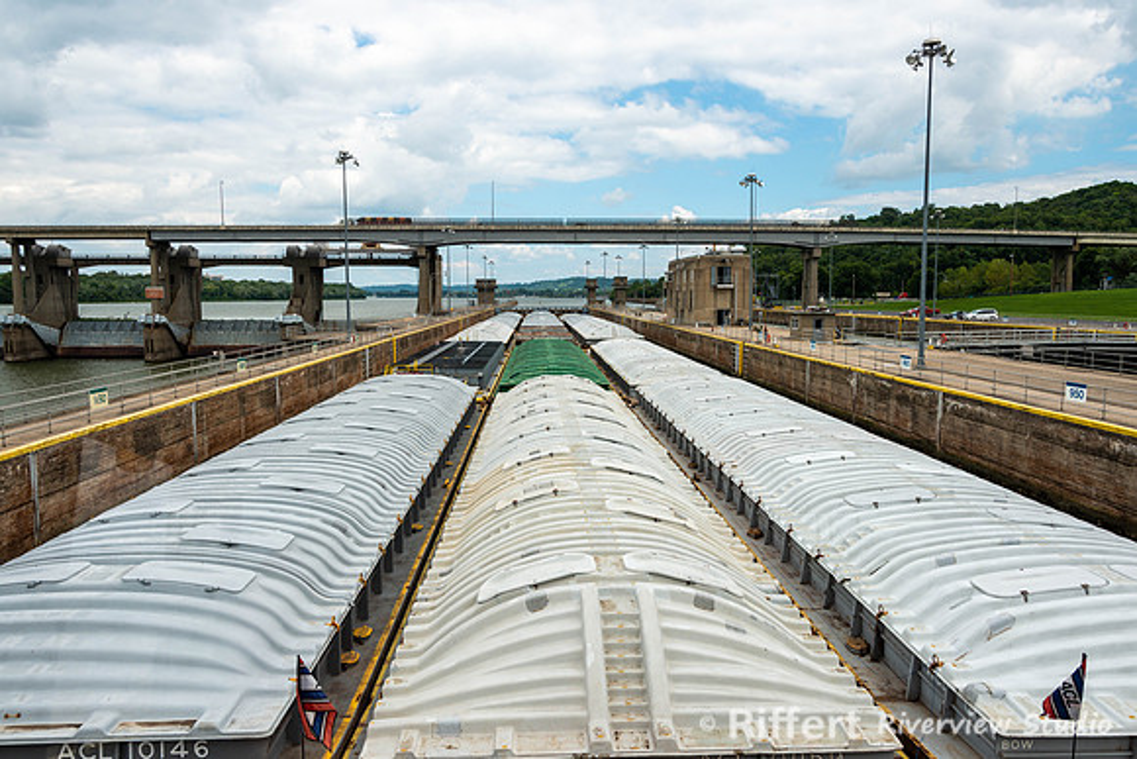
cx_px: 568
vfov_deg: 46.3
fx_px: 888
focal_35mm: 28
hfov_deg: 65.2
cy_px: 380
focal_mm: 28
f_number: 10
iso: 100
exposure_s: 1/250
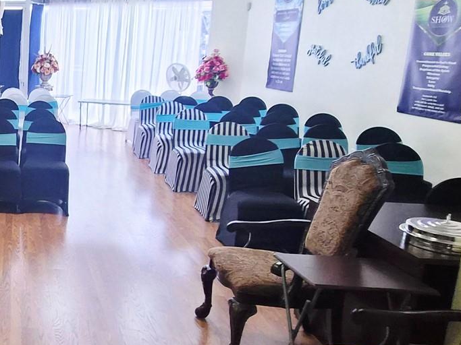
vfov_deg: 36.7
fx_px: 519
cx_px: -55
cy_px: 146
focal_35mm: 39
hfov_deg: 38.8
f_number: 2.2
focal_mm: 1.7
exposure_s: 1/60.2
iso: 160
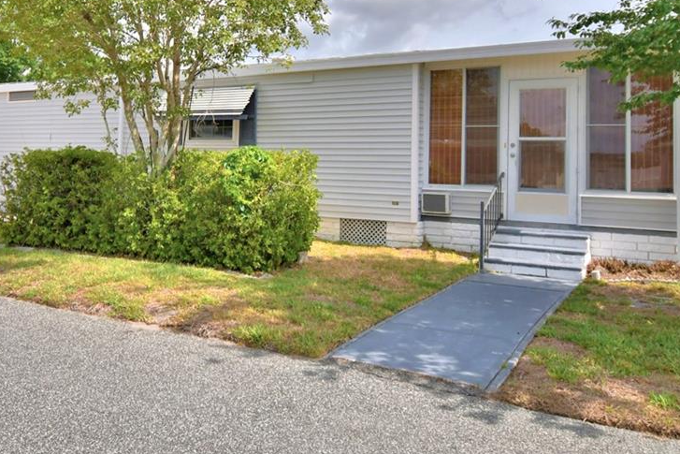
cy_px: 140
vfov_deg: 39.4
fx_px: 623
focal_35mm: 33
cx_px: 257
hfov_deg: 56.6
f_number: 4.5
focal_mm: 10
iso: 100
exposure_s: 1/1600
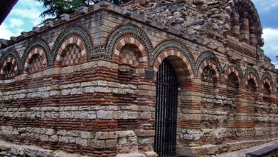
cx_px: 139
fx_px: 288
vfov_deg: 30.4
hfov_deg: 51.6
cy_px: 72
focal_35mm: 39
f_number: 5.6
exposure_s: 1/200
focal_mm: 5.8
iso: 80
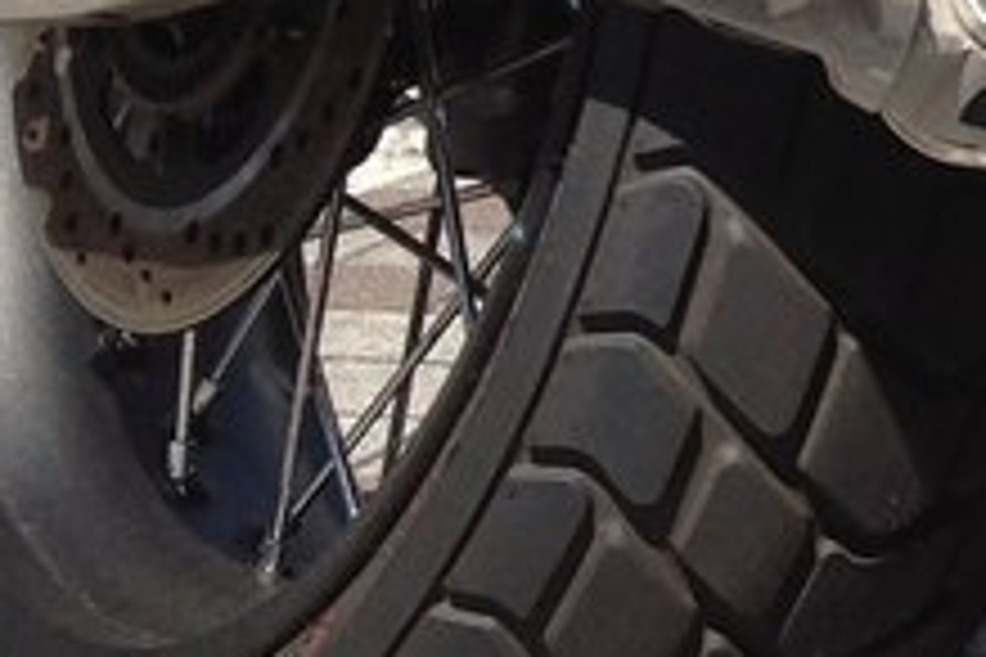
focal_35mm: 166
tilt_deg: -8.5
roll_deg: -2.8
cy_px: -90
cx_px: 2091
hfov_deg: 11.0
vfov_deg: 8.2
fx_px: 4546
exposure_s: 1/1008
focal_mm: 4.28
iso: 50
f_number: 2.4
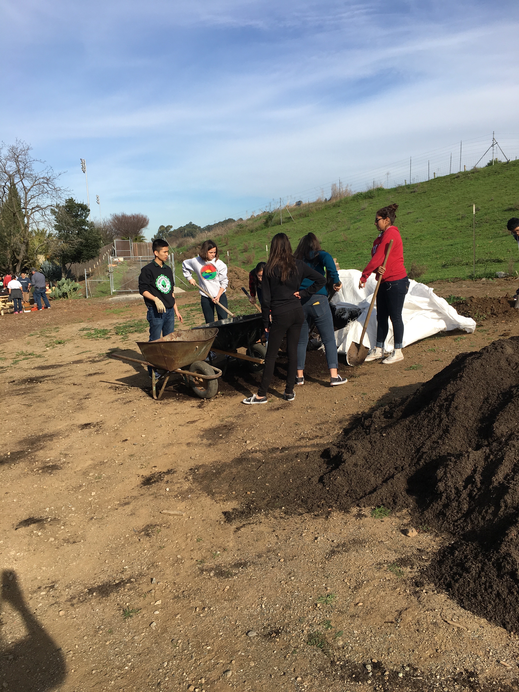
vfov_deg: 61.7
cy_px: 346
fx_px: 580
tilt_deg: -6.5
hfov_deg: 48.2
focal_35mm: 29
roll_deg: +2.7
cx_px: 260
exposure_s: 1/1304
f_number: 2.2
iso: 25
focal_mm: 4.15
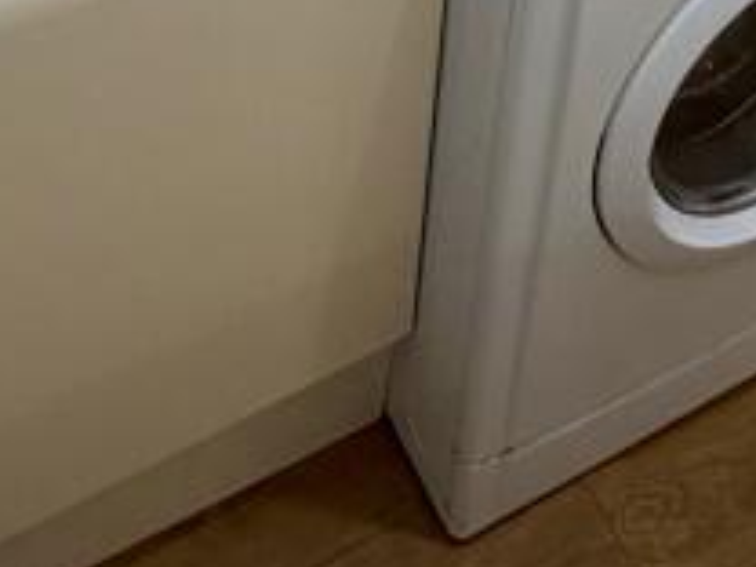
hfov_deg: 28.0
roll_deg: -5.4
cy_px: -629
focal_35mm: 69
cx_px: 480
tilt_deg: -19.0
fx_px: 1507
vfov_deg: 15.8
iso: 250
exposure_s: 1/100
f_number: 2.2
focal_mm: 2.22
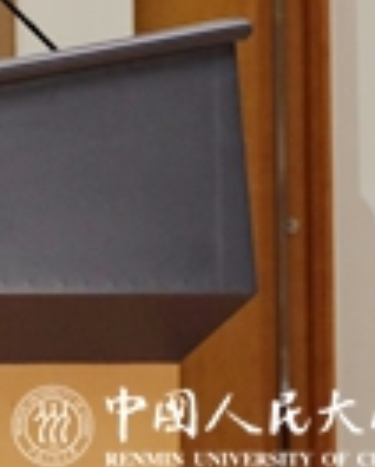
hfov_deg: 5.8
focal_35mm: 265
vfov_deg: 7.2
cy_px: -35
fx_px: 3668
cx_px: -127
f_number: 5.6
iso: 1600
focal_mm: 55
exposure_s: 1/110
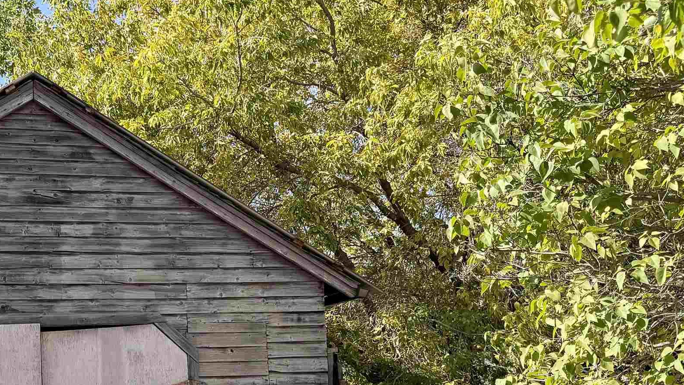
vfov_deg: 23.0
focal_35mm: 51
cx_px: 109
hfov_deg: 38.6
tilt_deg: +4.3
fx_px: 925
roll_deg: +0.9
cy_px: 338
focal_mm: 6.76
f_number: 1.78
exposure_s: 1/1949
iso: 80
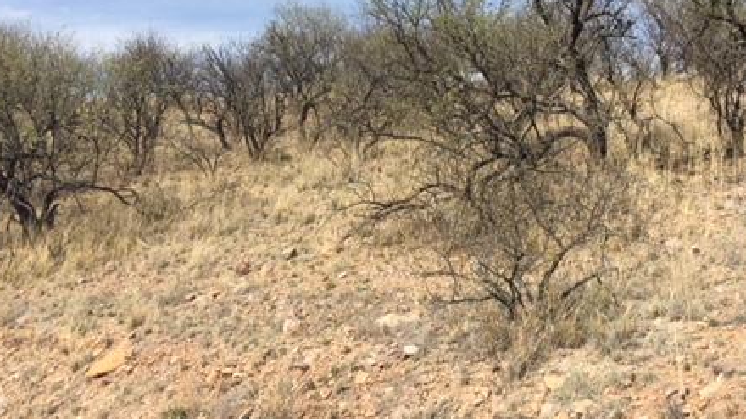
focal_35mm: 46
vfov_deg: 25.8
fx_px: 909
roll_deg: -3.9
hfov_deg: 44.6
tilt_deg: +4.7
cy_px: 153
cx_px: 385
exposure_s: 1/2825
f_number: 2.2
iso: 32
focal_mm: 4.15
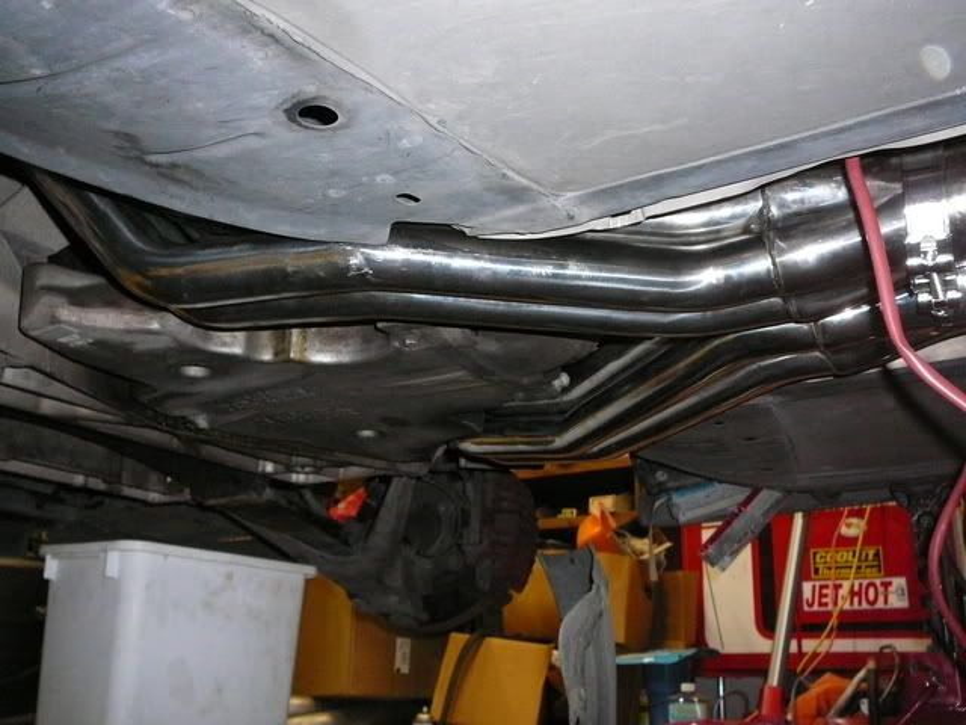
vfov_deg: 40.7
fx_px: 977
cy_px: 362
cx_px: 483
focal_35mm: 35
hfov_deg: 52.6
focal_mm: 5.2
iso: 400
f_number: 2.8
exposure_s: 1/30
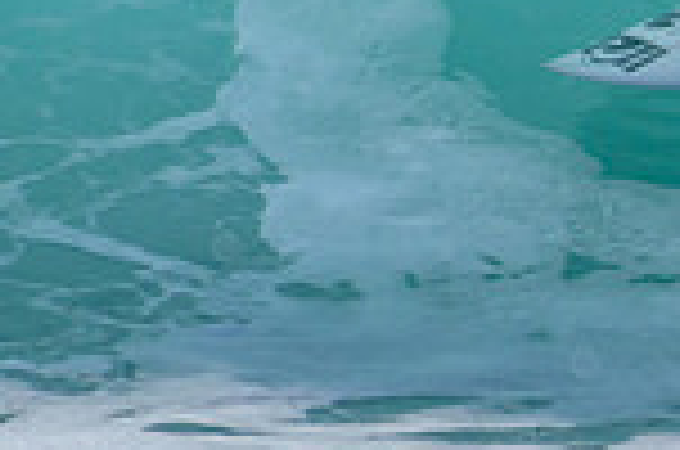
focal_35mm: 3853
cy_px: -236
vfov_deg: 0.4
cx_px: 1162
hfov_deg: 0.5
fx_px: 72625
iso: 900
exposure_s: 1/2000
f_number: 11
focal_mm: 1000
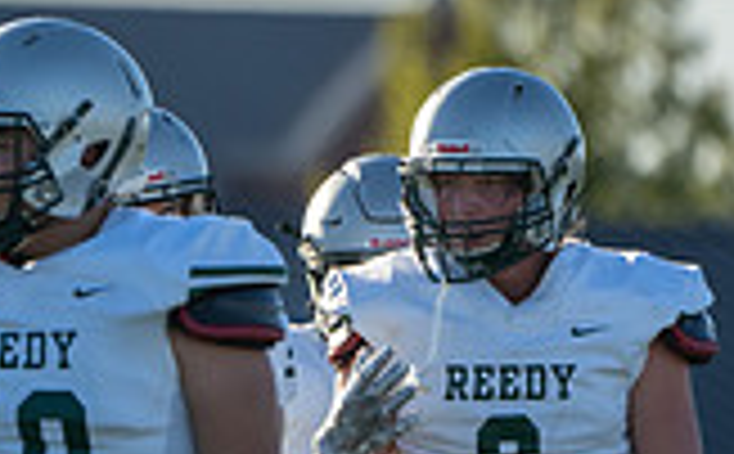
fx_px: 31790
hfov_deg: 1.3
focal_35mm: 1593
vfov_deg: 0.8
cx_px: -335
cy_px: 541
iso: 500
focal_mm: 400
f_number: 5.6
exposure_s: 1/1250
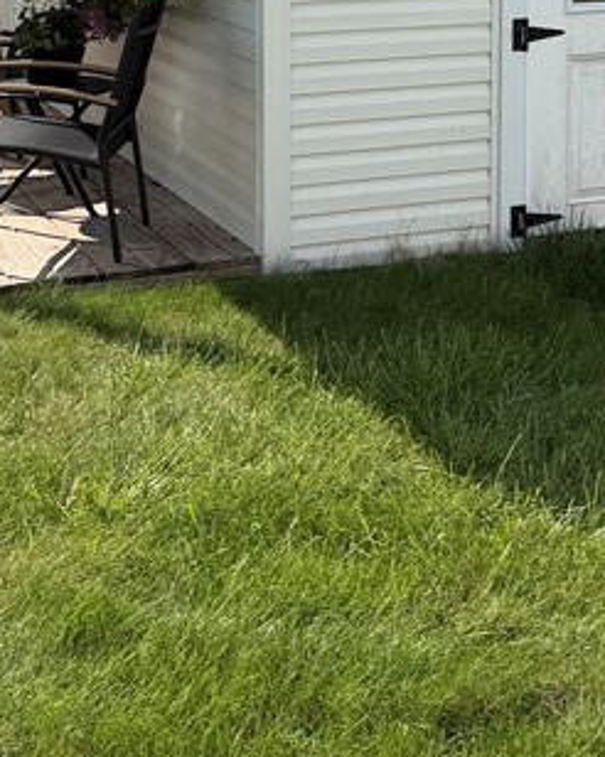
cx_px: 448
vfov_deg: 23.5
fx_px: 1748
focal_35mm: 78
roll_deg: -0.5
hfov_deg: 19.5
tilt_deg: -6.5
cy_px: 7
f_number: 1.78
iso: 80
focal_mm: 6.76
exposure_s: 1/5319
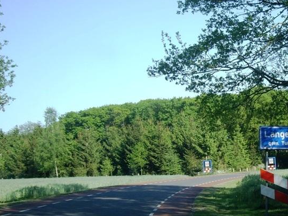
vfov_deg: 32.1
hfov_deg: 42.0
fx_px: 374
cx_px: 161
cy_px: 122
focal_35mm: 45
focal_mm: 7.9
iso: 64
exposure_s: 1/320
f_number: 2.8
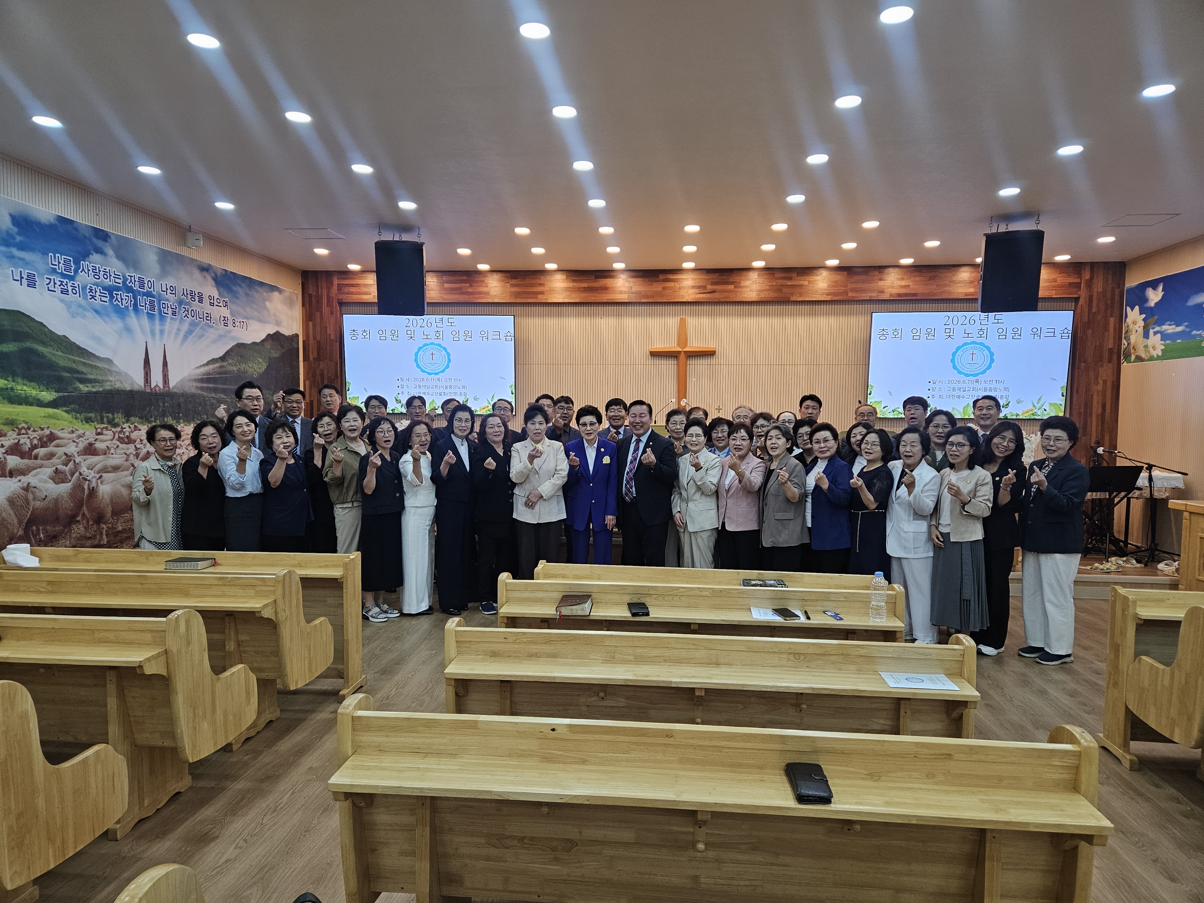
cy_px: 452
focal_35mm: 23
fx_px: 800
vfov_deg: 58.9
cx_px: 602
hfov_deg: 73.9
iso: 160
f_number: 1.8
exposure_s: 1/180
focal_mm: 5.4
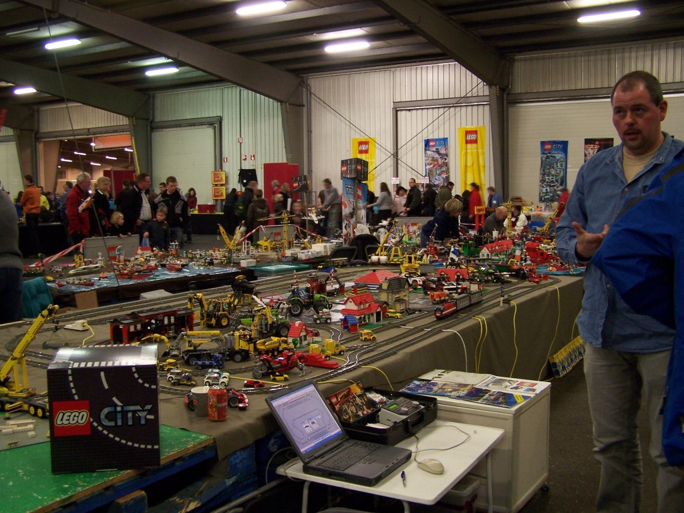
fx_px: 751
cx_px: 342
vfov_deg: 37.7
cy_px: 256
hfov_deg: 49.0
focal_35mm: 38
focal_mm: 6.3
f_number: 2.8
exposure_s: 1/8
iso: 140
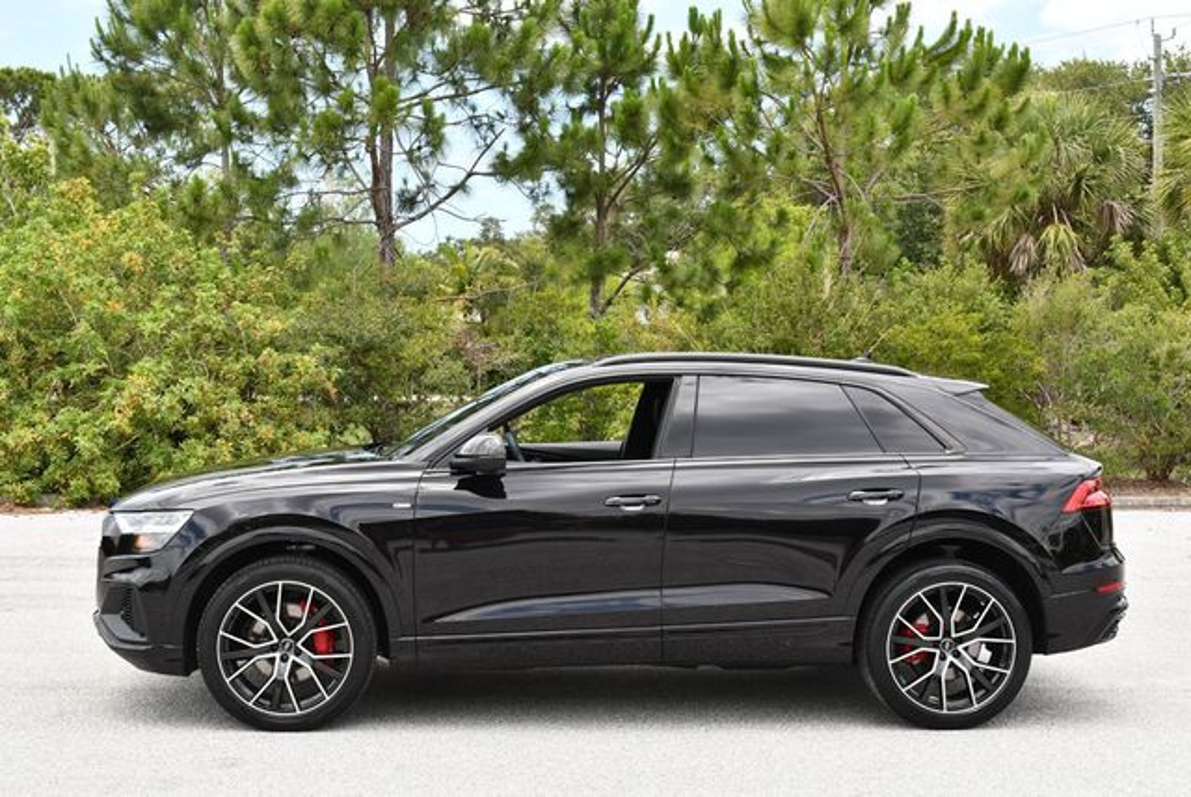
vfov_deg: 26.0
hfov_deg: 38.2
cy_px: 398
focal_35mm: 52
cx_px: 596
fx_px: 1722
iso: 200
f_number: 7.1
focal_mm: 26
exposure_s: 1/250
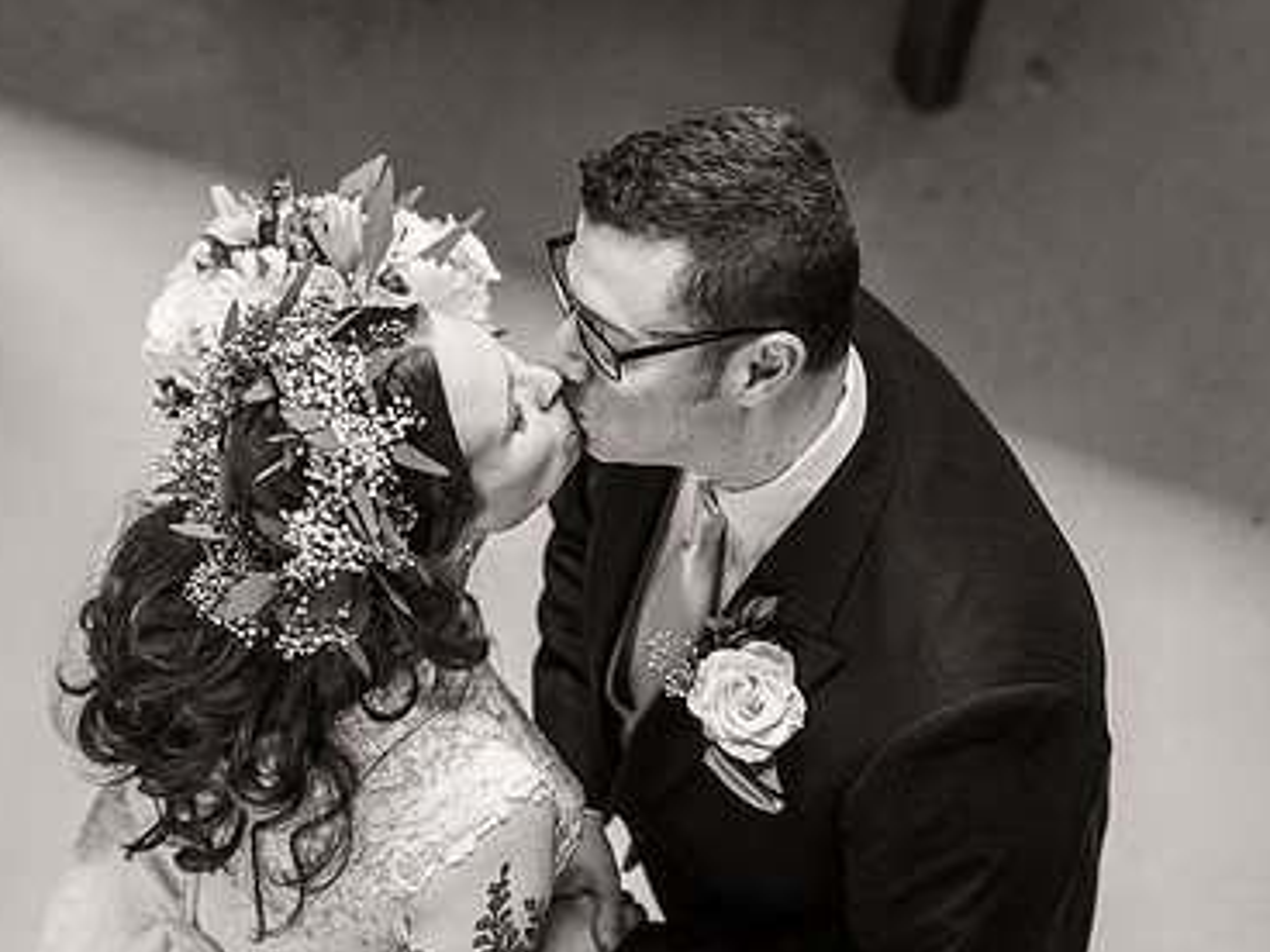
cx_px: 590
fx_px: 3889
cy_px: 550
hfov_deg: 18.5
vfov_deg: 14.0
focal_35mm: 106
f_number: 2.8
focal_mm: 70
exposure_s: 1/125
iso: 1600
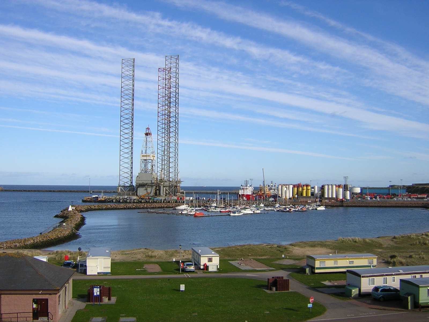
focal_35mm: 36
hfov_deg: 51.4
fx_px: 446
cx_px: 214
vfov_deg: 39.7
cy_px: 161
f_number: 5.2
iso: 100
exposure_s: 1/348
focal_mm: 4.7
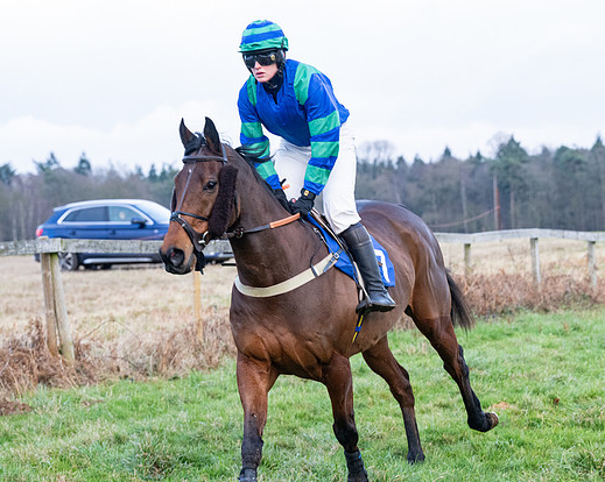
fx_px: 2450
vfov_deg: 11.2
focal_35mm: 137
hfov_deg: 14.1
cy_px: 249
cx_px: 293
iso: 1000
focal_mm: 75
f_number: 4
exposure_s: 1/400
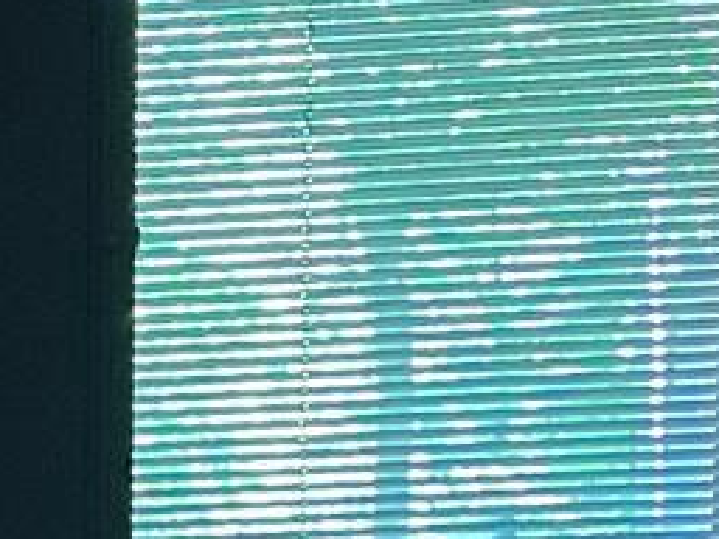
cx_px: -1171
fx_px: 4320
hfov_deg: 8.5
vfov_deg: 6.9
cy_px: 1103
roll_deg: +2.1
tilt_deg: -9.9
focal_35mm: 208
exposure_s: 1/60
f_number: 1.6
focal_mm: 5.1
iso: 320
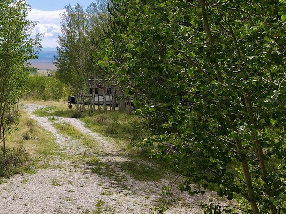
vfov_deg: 22.9
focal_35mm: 63
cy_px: 42
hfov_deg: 26.7
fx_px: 520
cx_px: -69
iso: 100
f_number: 2.8
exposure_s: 1/800
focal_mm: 4.5
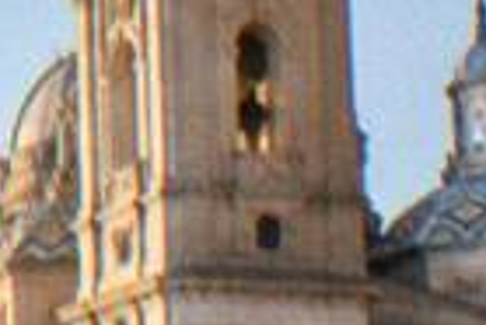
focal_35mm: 251
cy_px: 349
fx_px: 3392
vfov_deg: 5.5
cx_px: -469
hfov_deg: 7.9
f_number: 9
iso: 500
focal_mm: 35
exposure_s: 1/400
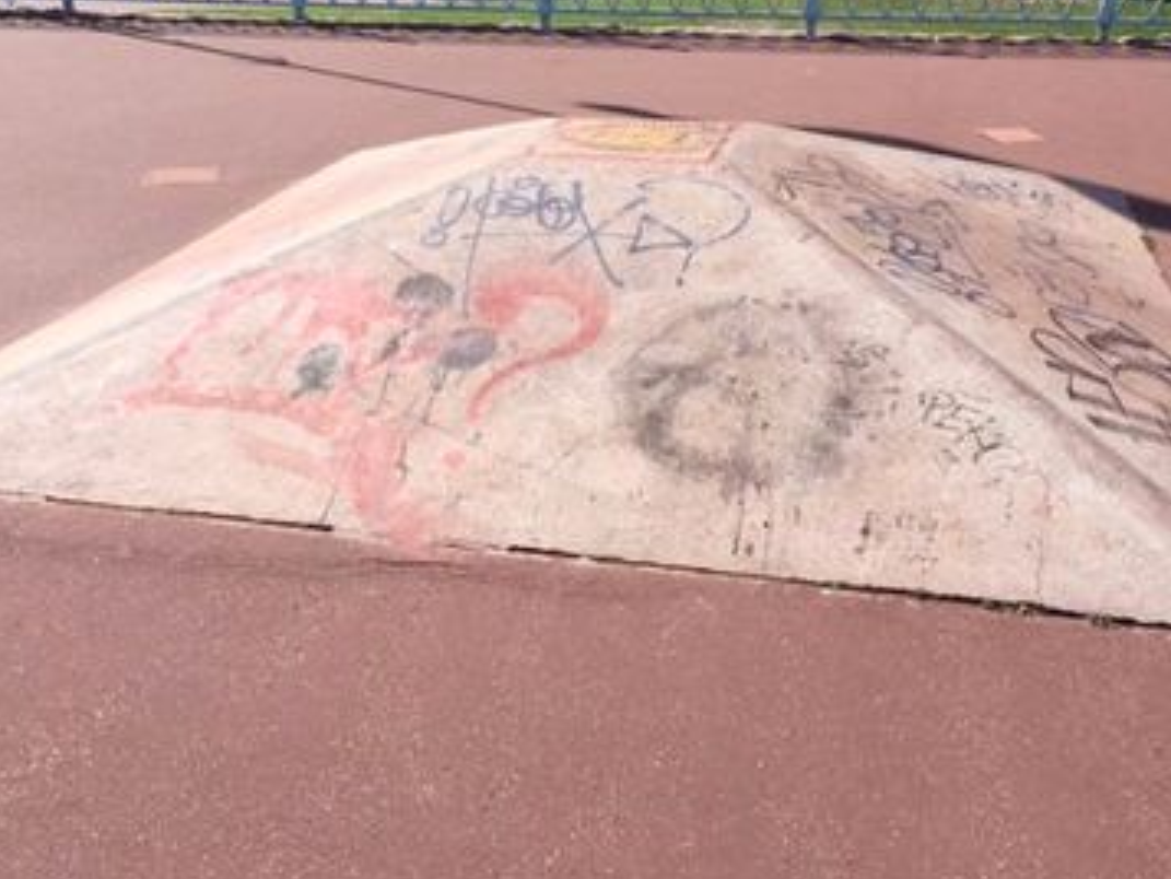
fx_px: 1320
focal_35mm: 39
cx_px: 597
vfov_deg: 36.6
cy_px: 335
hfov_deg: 47.8
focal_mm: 4.15
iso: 32
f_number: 2.2
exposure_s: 1/1883
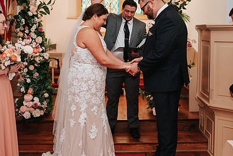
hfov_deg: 35.0
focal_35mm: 57
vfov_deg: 23.7
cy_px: 50
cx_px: 128
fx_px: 369
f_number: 2.8
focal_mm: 35
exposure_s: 1/200
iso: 1000
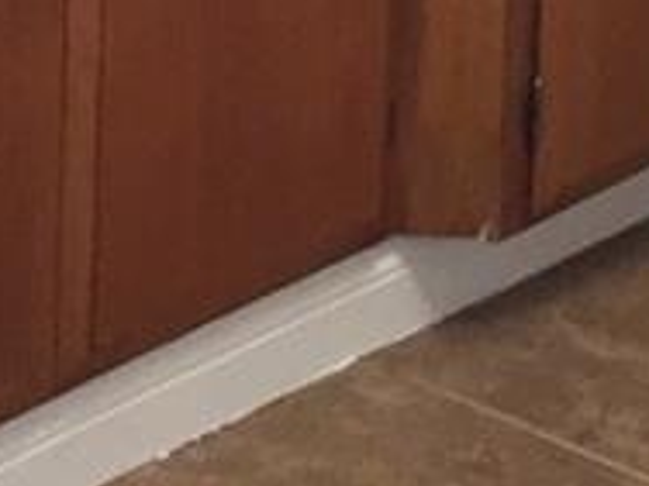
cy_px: -1213
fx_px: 4350
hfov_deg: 8.1
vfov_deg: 5.8
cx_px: -639
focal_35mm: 232
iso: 250
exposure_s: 1/30
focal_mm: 4.15
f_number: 2.2
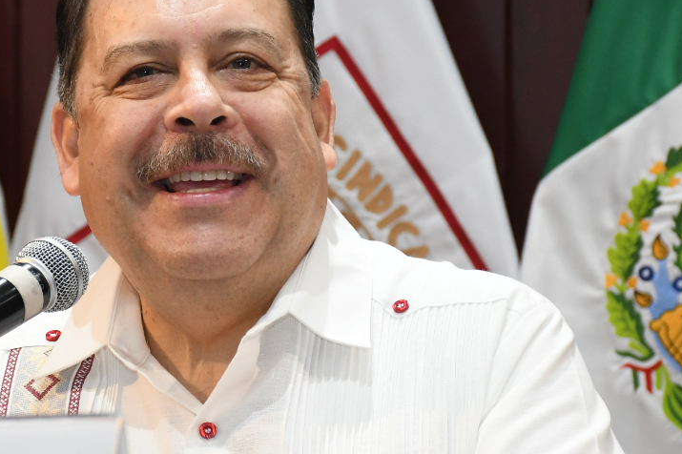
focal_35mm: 272
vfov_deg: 5.0
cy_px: 183
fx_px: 5150
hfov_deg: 7.6
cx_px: 230
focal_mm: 80
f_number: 6.3
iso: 2000
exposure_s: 1/100
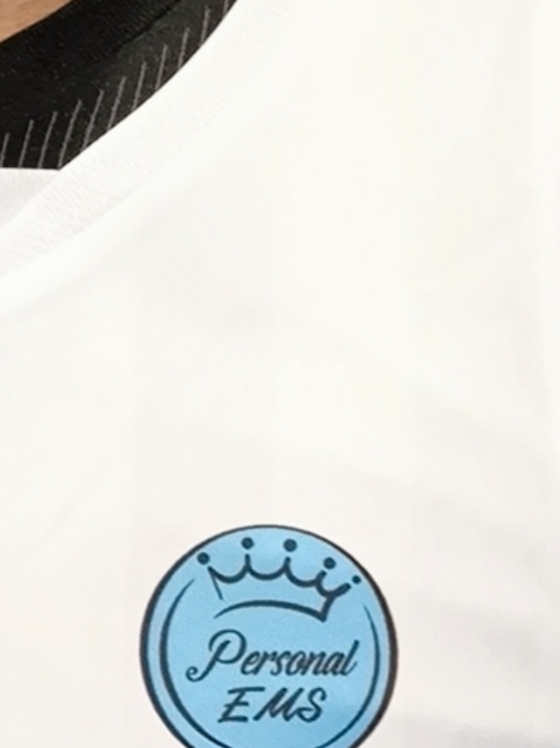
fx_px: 3216
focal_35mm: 149
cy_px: -12
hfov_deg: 9.8
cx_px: -149
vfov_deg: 13.1
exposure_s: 1/50
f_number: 1.9
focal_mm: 6.92
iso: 160
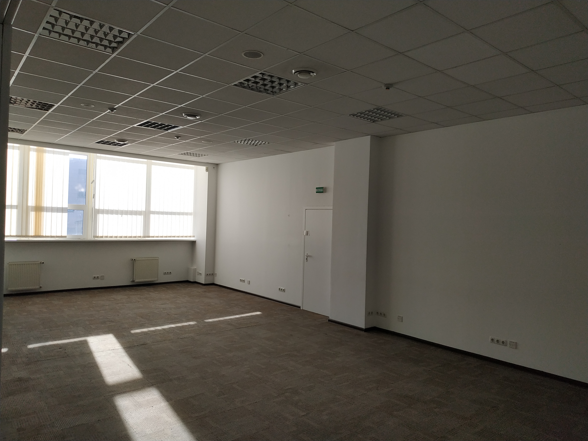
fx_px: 408
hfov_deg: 71.6
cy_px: 220
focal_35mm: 24
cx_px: 294
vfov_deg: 56.8
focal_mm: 3.94
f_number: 1.9
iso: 250
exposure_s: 1/670
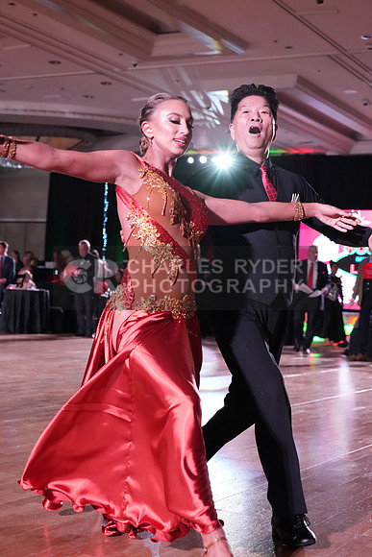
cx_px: 186
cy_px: 278
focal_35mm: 59
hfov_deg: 23.0
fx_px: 914
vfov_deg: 33.9
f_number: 5
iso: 5000
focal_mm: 59
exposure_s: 1/320
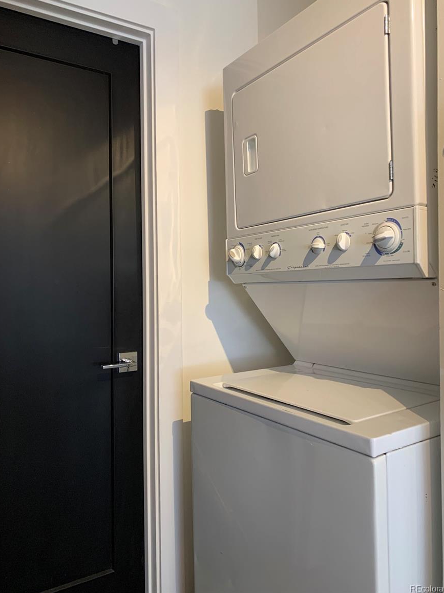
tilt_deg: +2.3
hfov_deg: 51.4
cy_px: 287
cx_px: 225
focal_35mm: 27
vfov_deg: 65.3
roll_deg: +0.5
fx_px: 462
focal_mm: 4.25
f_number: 1.8
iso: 160
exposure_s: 1/60
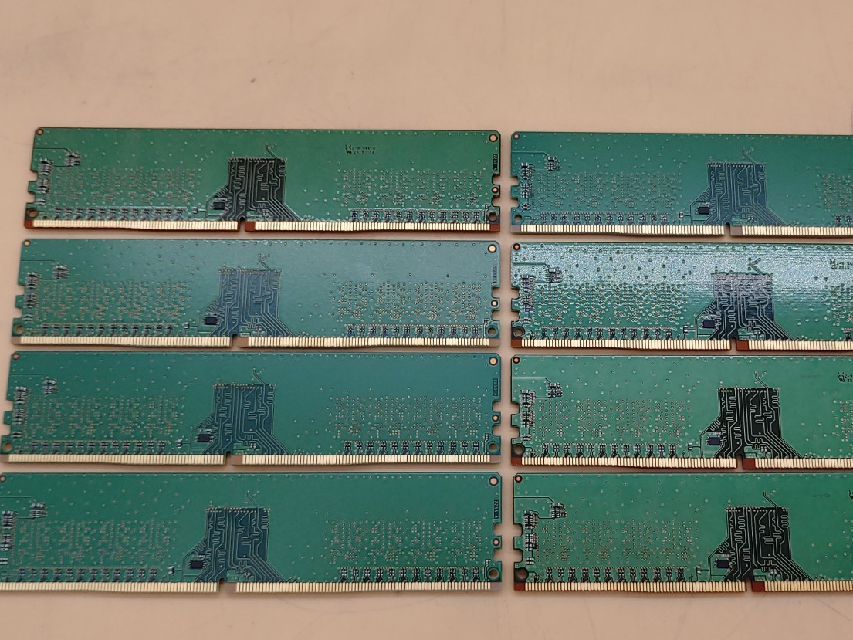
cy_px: 389
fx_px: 1060
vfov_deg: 33.5
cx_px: 502
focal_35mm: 43
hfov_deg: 43.7
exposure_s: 1/165
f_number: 1.8
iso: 50
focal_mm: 4.36
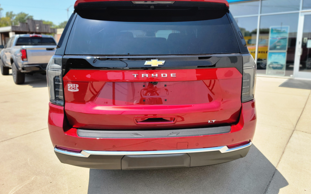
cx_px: 158
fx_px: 220
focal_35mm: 26
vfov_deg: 47.3
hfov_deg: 70.4
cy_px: 79
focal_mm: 6.7
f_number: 1.8
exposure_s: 1/542
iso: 16
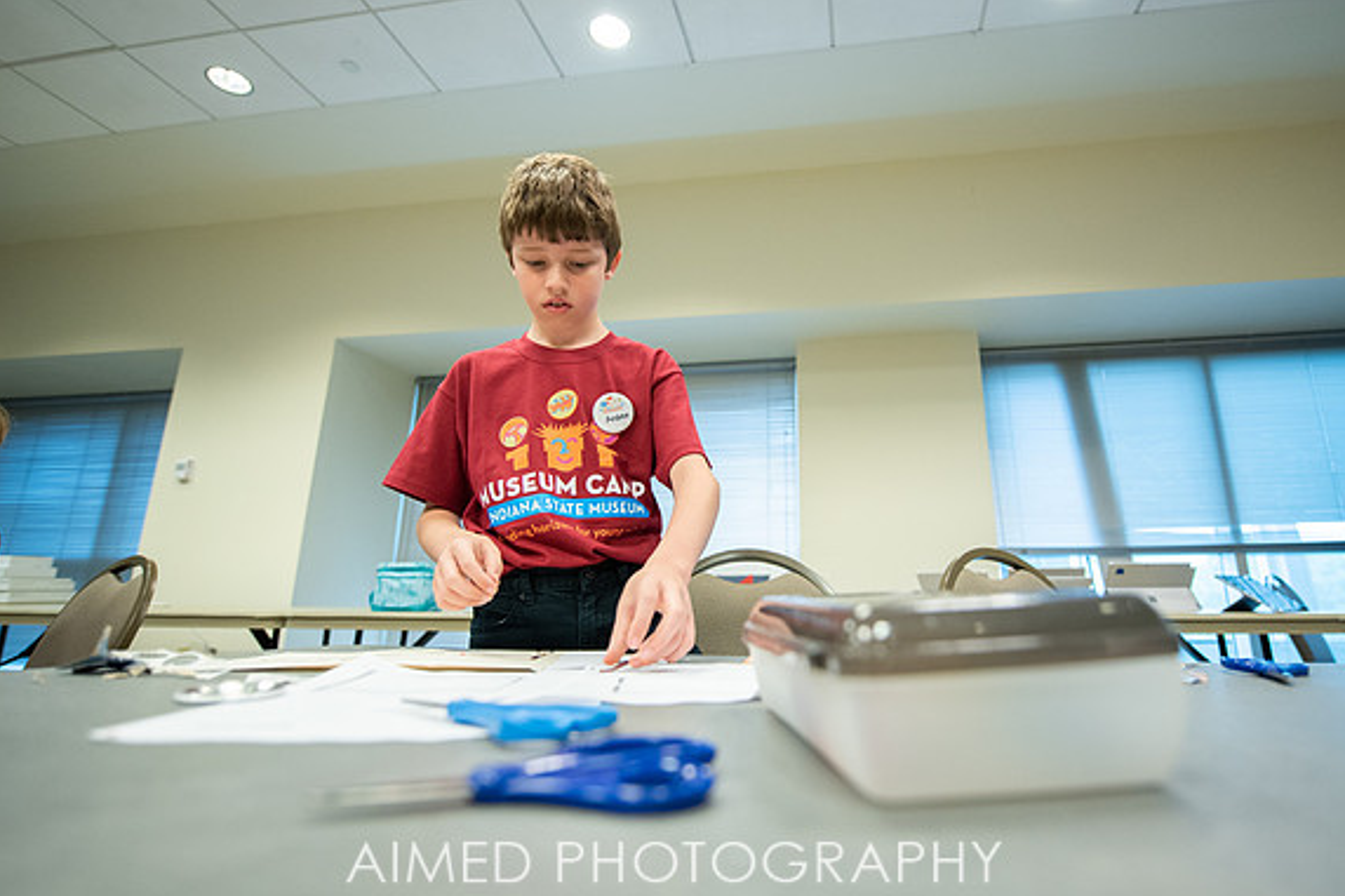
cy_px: 403
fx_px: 672
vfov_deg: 67.2
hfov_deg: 89.6
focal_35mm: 18
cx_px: 752
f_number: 2.8
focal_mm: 16
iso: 1000
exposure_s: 1/200
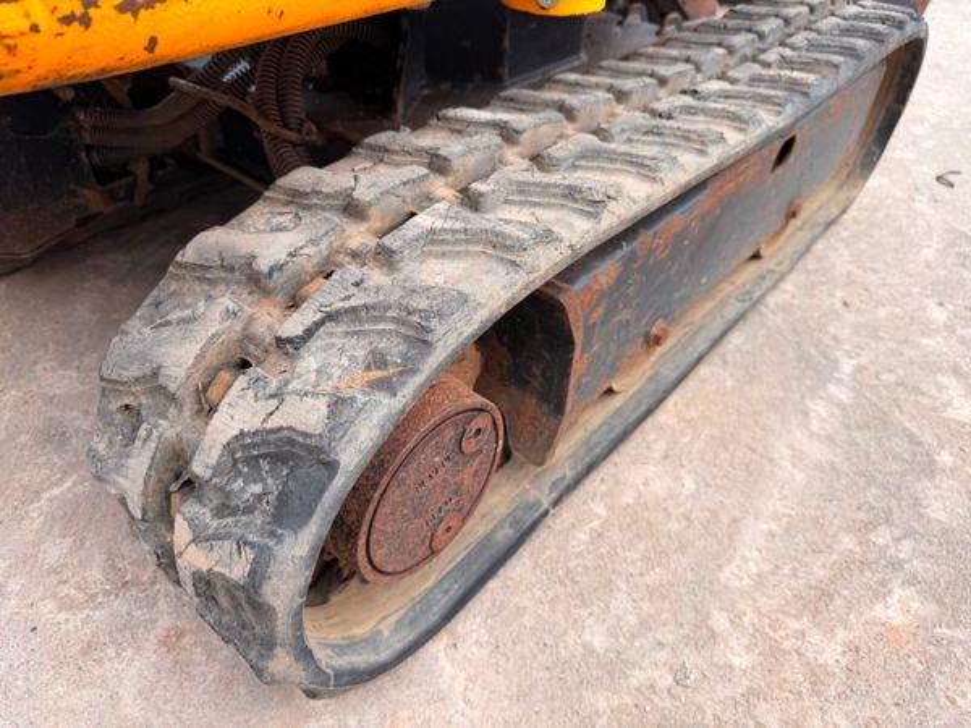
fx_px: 673
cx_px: 486
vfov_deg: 56.8
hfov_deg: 71.6
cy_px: 364
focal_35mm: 24
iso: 80
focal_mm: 6.76
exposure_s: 1/788
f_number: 1.78
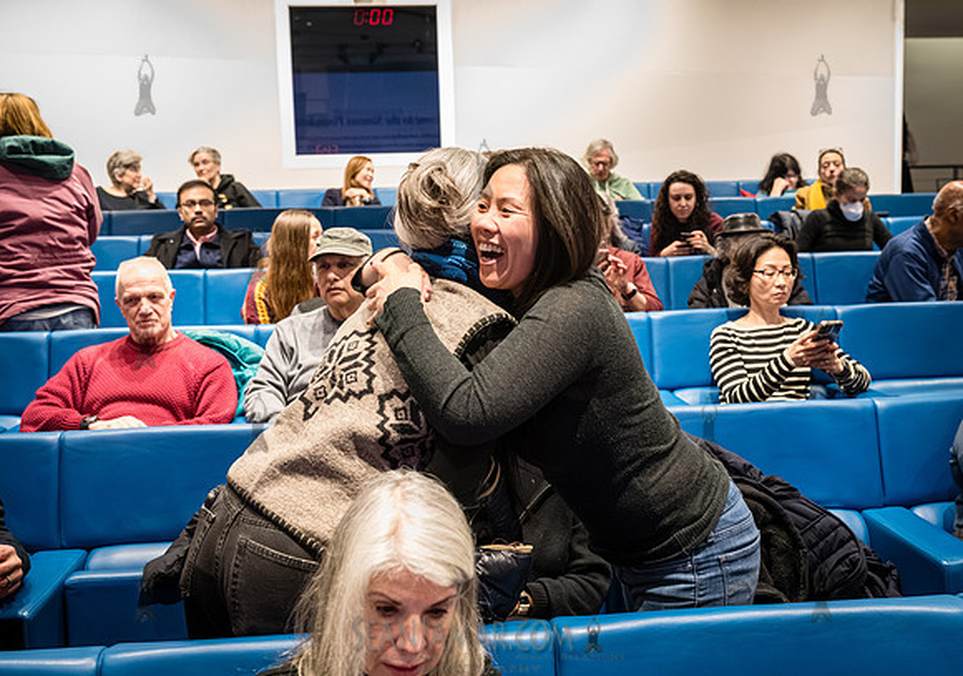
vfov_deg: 32.9
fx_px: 1145
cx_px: 540
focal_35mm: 42
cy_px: 345
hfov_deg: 45.5
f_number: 4.5
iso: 8000
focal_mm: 35
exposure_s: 1/160
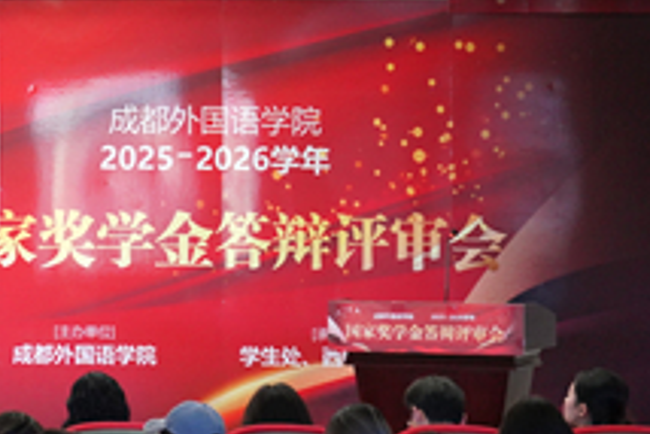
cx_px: -462
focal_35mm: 153
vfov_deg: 9.0
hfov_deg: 12.4
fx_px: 2764
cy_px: 109
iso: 2500
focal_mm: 41
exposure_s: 1/100
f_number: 4.5
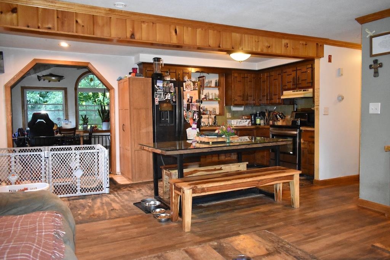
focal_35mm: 27
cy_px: 130
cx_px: 195
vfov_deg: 47.9
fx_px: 293
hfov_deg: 67.4
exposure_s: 1/160
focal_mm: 18
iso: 9000
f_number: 3.5
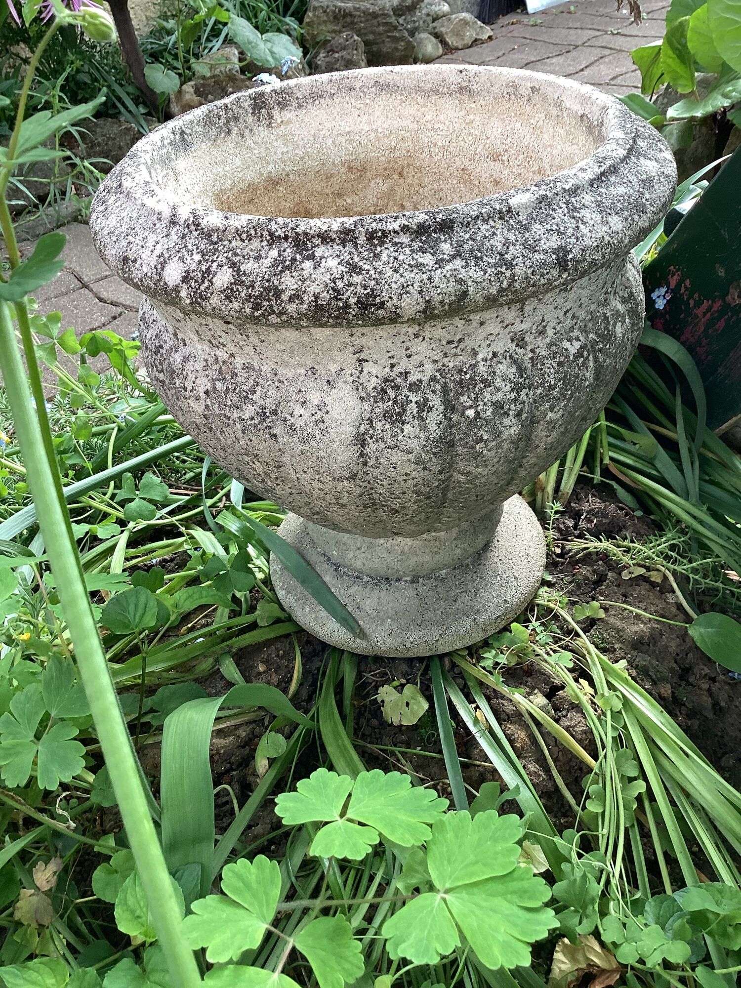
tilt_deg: -38.7
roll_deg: +9.0
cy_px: 494
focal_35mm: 31
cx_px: 370
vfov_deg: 58.4
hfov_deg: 45.4
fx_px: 885
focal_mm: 3.3
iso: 64
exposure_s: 1/60
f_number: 2.4
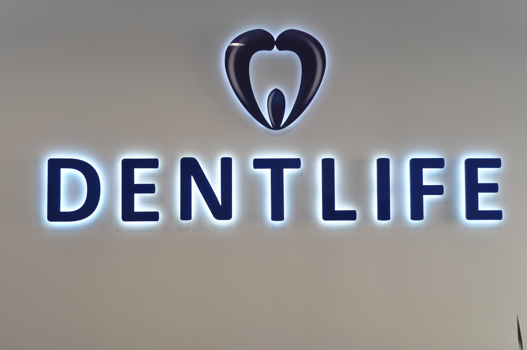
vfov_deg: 18.1
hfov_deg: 27.0
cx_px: 264
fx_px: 1097
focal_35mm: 75
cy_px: 175
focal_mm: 50
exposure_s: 1/125
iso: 400
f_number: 5.6
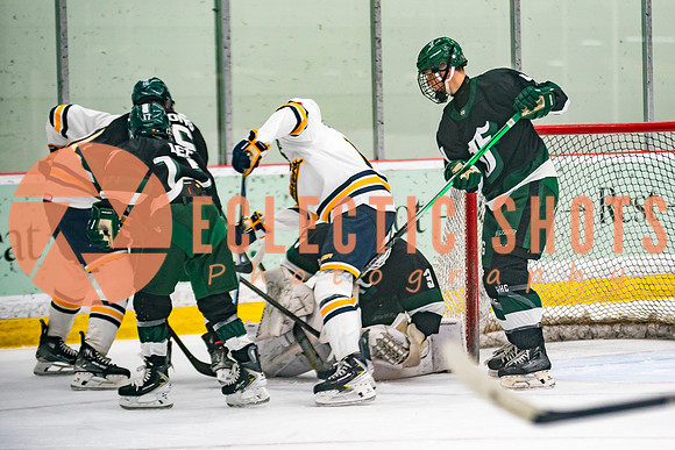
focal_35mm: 181
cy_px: 177
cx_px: 466
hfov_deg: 11.3
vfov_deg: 7.6
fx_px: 3401
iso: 2000
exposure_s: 1/640
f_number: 2.8
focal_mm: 130
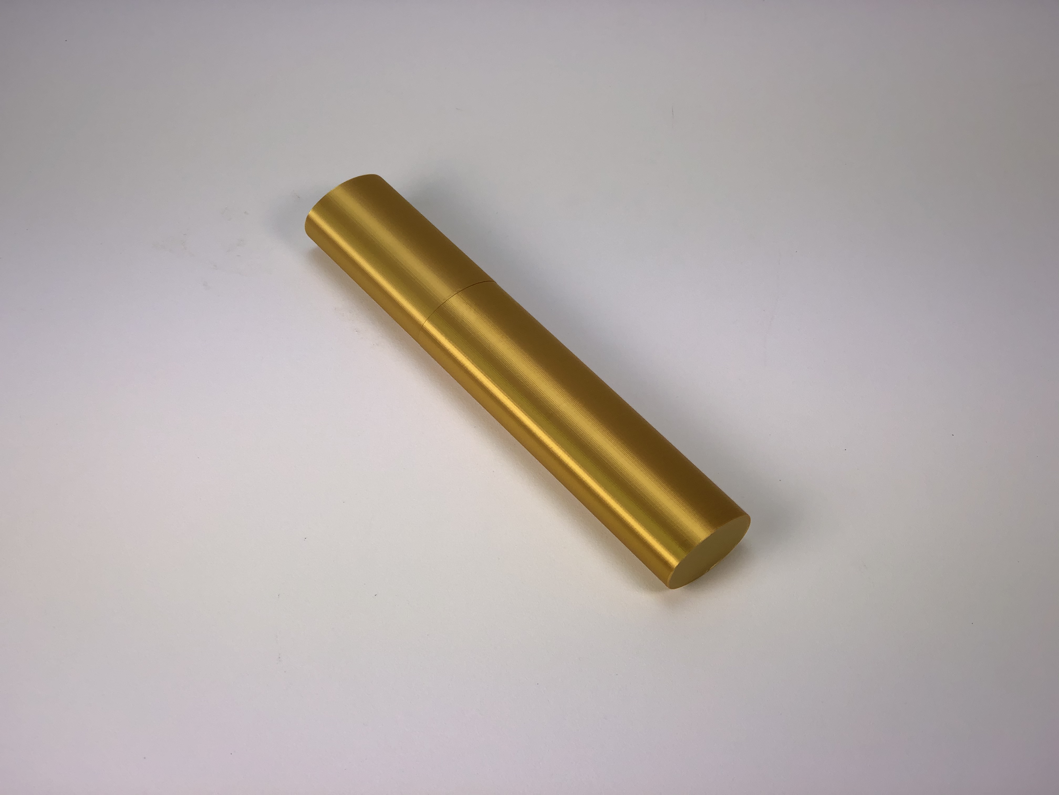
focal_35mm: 57
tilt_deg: -50.6
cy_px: 398
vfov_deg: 25.7
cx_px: 530
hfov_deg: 33.8
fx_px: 1744
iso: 20
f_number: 2.8
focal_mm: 6.6
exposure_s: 1/303
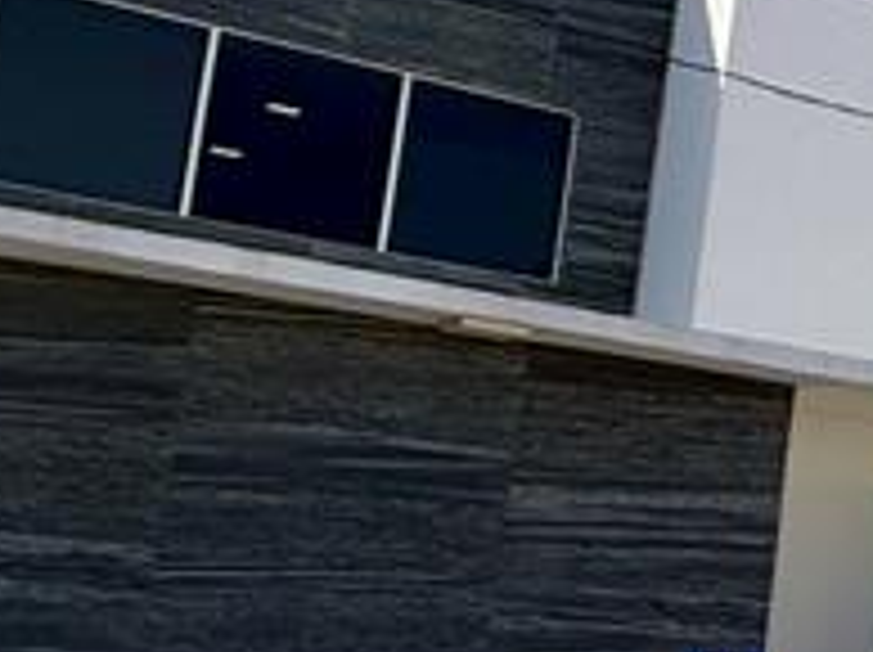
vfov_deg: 19.7
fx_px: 1864
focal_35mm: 74
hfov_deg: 15.7
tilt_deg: +7.9
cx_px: 2016
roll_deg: -1.2
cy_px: 504
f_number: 2.2
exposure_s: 1/2410
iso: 50
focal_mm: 2.22
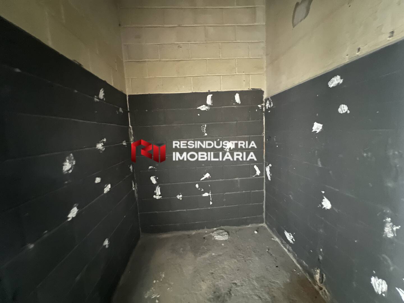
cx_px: 202
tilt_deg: -6.5
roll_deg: +2.4
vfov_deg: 89.9
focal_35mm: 13
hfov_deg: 106.2
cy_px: 152
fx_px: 152
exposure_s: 1/4
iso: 1600
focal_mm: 1.57
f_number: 1.8
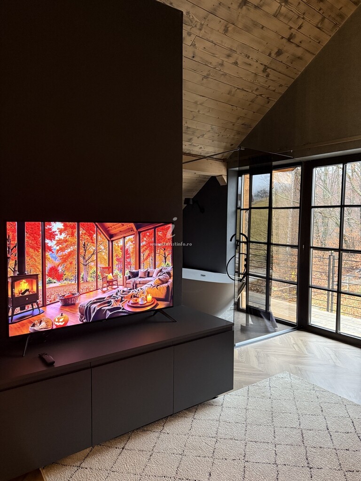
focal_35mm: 24
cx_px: 180
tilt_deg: -3.3
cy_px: 240
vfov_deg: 71.6
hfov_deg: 56.8
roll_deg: -1.0
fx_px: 334
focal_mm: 6.76
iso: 640
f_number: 1.78
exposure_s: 1/50
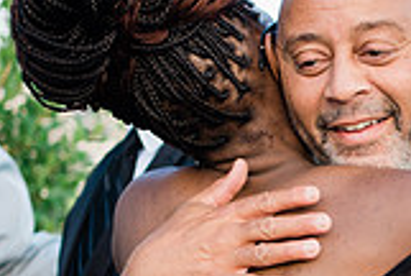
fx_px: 1441
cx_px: 424
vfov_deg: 10.9
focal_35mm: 126
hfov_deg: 15.9
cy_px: 226
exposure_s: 1/200
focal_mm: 35
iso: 200
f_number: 2.2
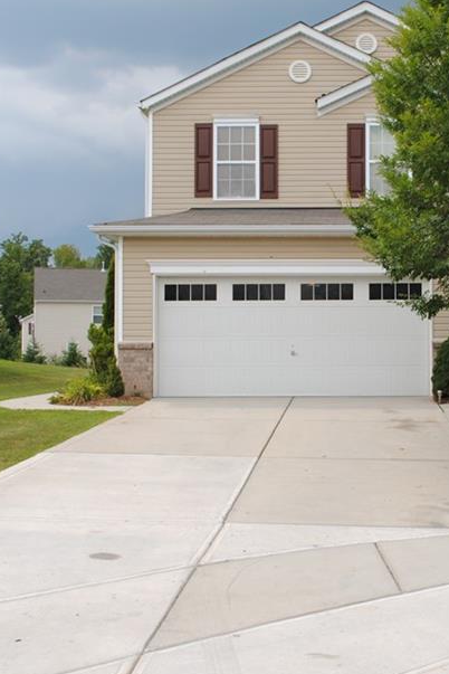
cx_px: 340
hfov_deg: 26.1
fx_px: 954
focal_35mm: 51
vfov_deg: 38.9
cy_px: 322
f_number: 7.1
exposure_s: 1/200
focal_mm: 20
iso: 100
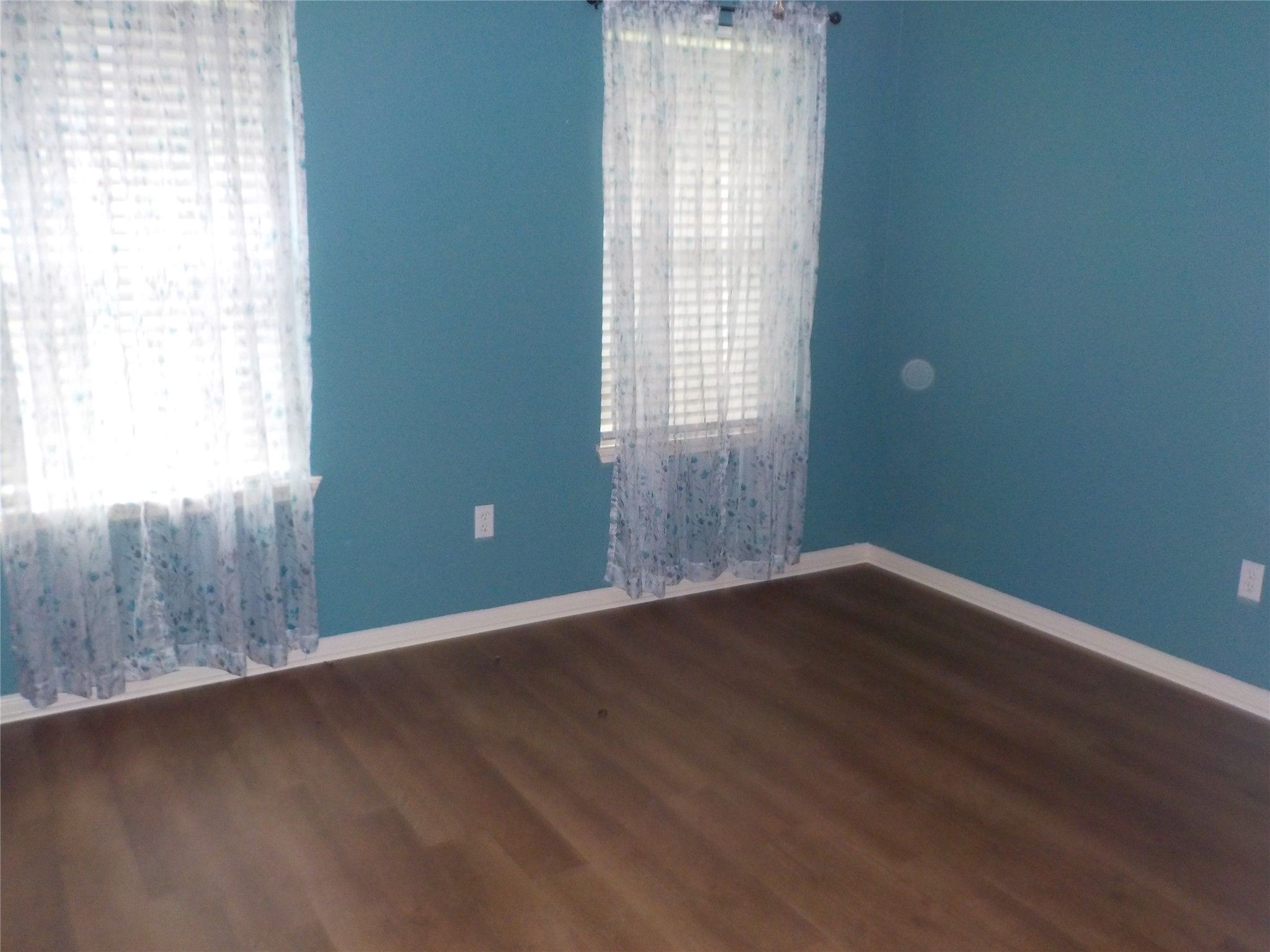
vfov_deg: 46.8
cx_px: 635
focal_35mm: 30
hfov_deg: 60.0
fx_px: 1101
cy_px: 476
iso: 250
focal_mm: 4.1
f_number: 3.3
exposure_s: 1/30
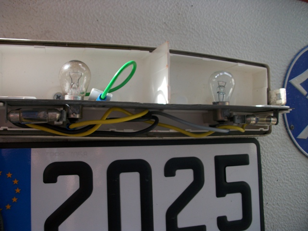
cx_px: 154
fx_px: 276
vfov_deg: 45.4
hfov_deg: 58.4
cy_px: 116
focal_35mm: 31
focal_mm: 5.7
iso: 80
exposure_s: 1/337
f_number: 2.9
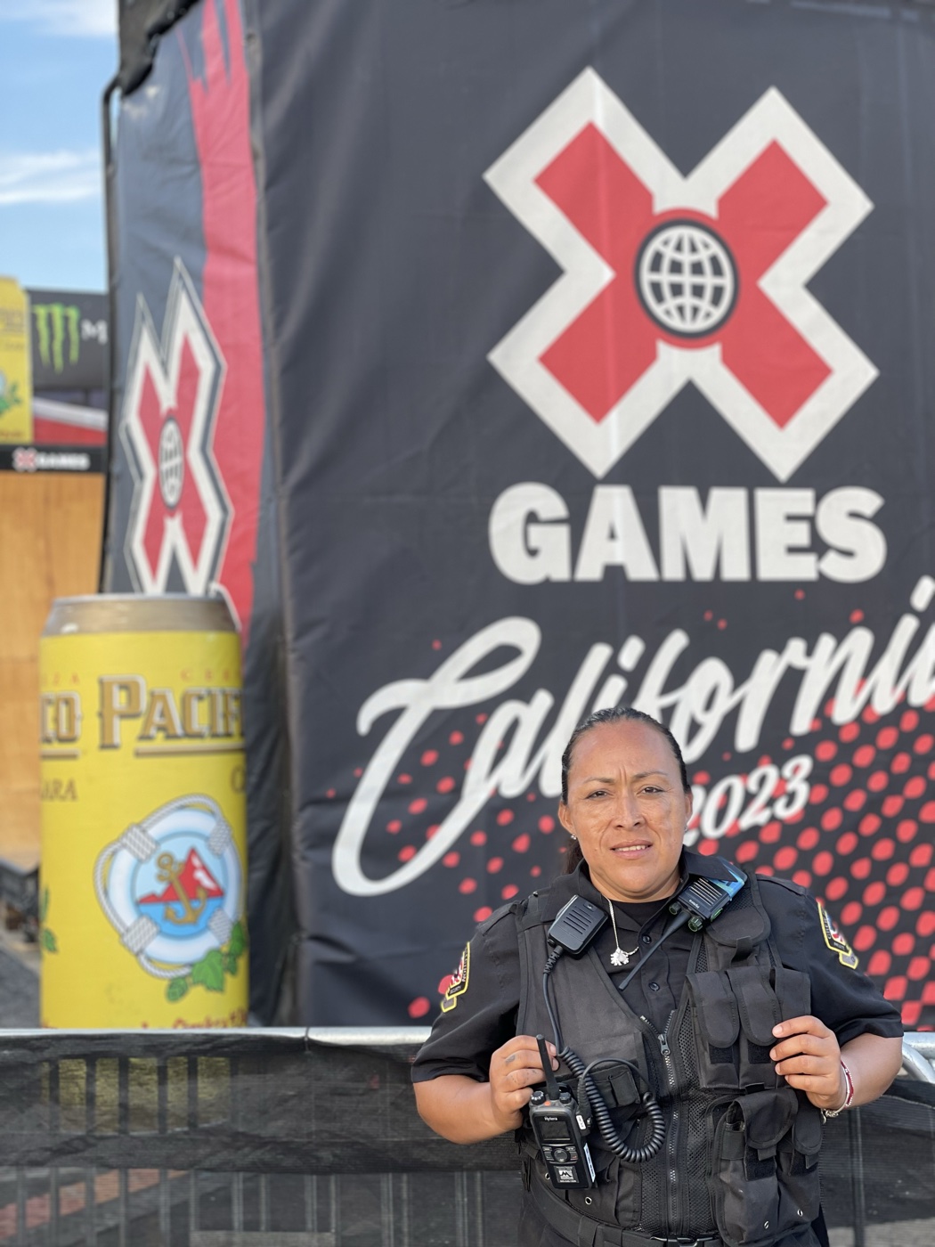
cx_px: 468
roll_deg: +2.8
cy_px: 624
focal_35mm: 52
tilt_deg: +2.7
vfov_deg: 36.8
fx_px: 1873
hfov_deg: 28.0
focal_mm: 6
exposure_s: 1/122
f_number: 2
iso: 25
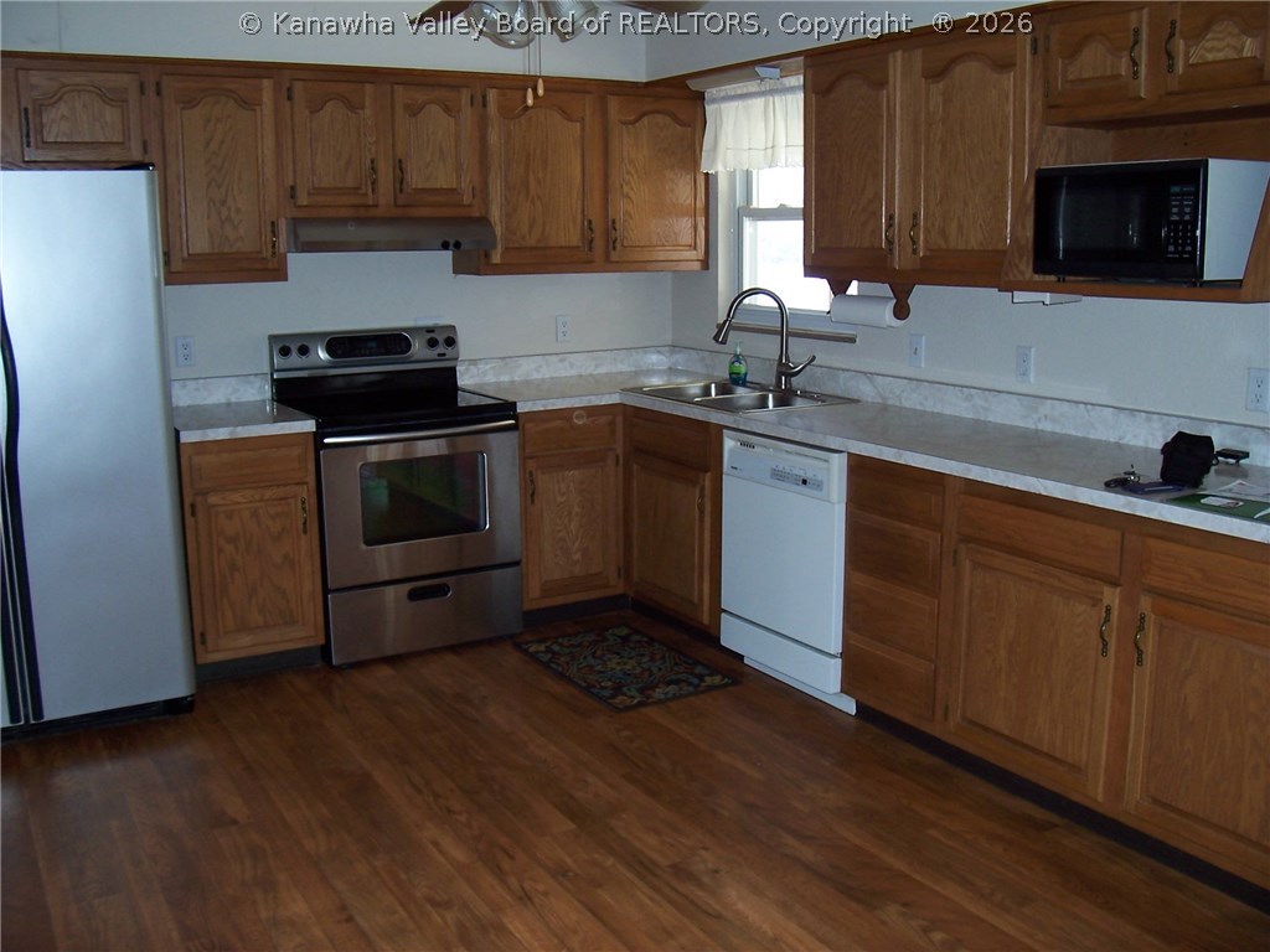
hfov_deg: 54.0
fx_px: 1247
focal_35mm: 34
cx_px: 635
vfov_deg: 41.8
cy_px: 476
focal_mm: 5.6
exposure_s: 1/60
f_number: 2.7
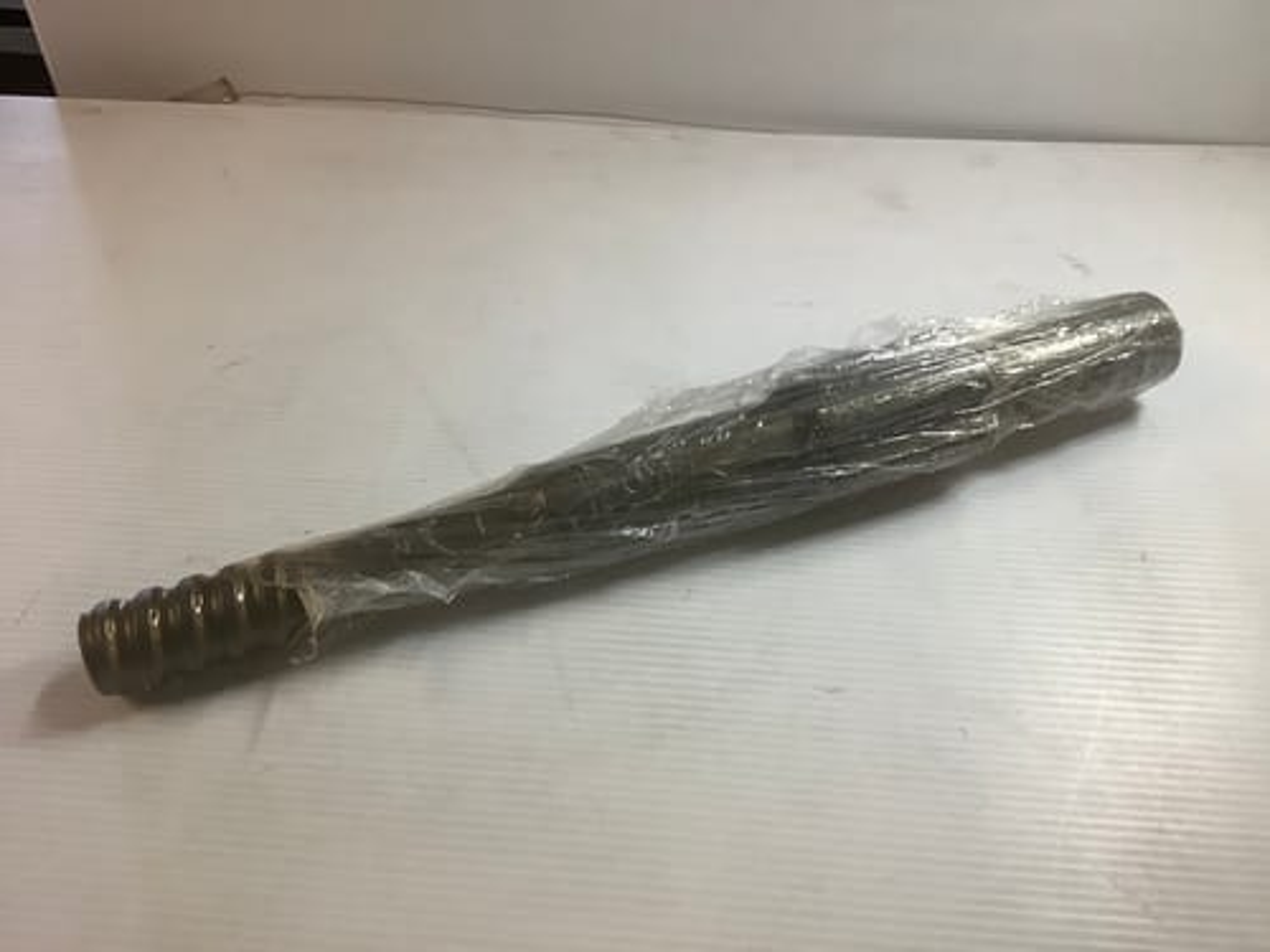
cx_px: 635
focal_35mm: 31
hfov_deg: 58.4
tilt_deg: -47.4
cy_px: 476
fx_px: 1137
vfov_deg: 45.4
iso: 80
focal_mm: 3.3
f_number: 2.4
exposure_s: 1/50
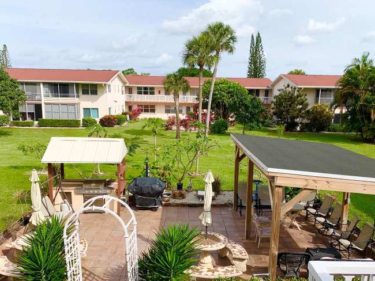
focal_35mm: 32
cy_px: 166
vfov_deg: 44.0
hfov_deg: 56.8
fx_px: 347
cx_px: 195
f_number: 1.8
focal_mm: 4.25
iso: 25
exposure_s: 1/2611
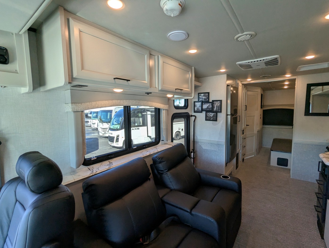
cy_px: 124
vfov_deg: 78.2
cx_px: 164
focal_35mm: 16
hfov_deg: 94.4
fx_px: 152
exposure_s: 1/179
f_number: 2.2
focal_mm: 2.35
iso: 76
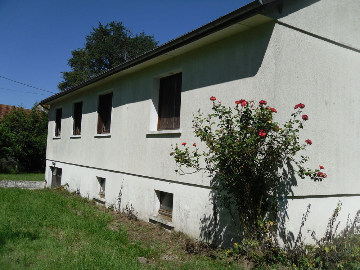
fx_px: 364
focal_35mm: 35
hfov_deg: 52.6
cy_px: 135
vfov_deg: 40.7
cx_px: 180
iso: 80
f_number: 8.2
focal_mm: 6.3
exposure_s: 1/362
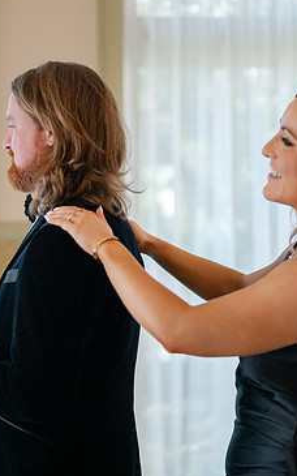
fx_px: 1062
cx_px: 108
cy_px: 235
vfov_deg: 25.2
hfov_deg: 15.9
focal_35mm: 82
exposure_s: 1/250
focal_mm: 50
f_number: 1.8
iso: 64
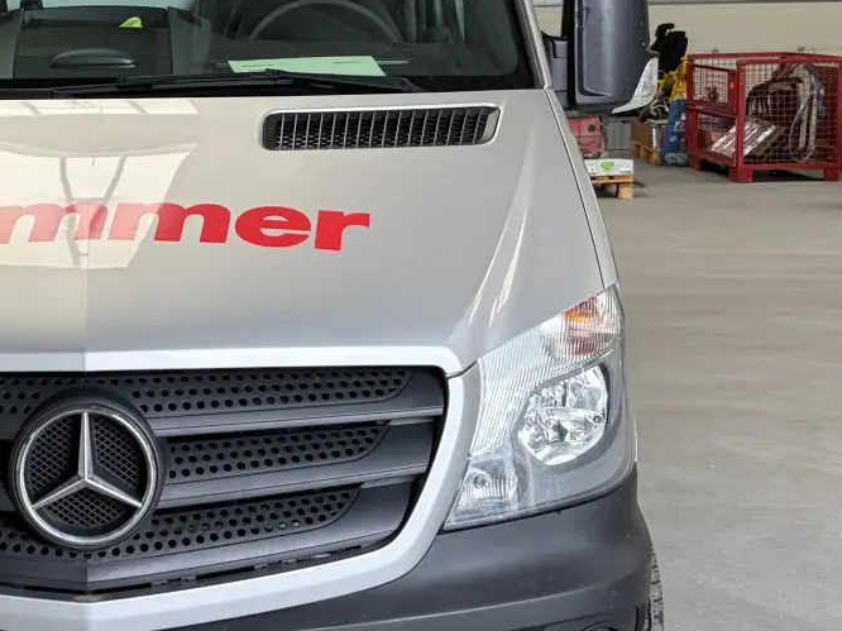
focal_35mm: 75
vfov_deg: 19.5
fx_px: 1824
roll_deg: +0.6
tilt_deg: -5.7
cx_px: 139
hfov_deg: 25.4
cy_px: 166
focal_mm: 5.96
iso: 64
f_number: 1.6
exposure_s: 1/122
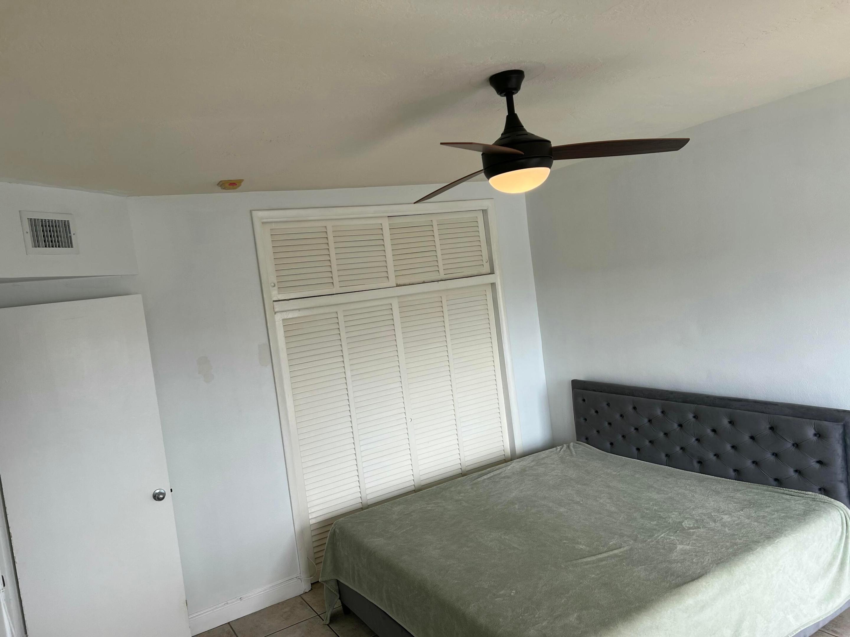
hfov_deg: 67.3
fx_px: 638
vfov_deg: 53.1
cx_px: 425
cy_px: 318
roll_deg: +7.1
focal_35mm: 26
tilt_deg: -3.2
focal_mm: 5.7
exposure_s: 1/361
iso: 50
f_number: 1.5
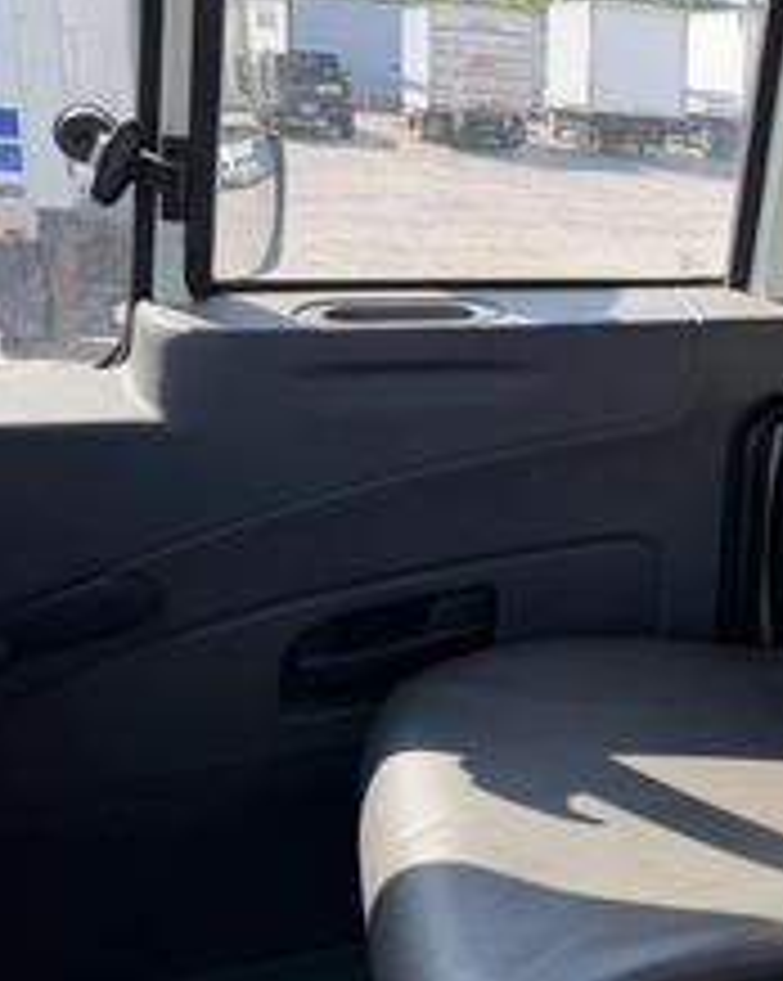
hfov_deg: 30.6
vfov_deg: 42.9
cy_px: 436
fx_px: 1247
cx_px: 891
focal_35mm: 43
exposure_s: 1/612
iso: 80
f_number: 1.78
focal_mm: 6.76
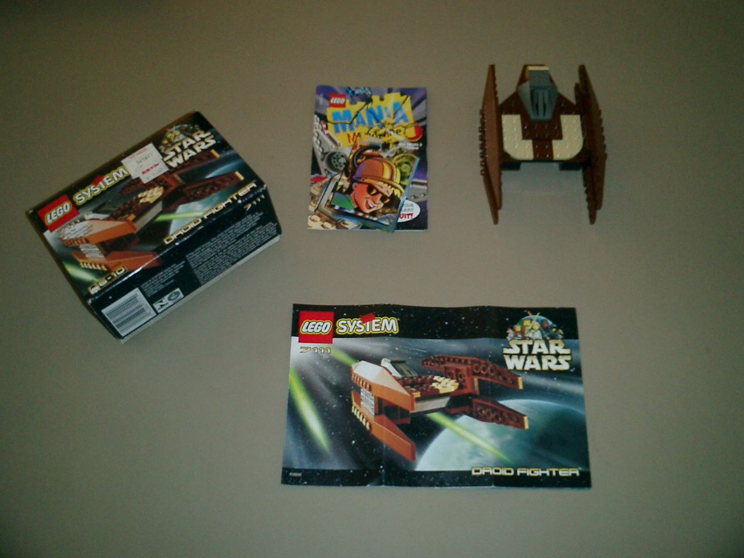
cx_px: 372
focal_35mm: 36
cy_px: 279
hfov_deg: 51.4
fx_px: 774
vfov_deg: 39.7
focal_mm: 7.5
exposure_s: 1/30
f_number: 3.2
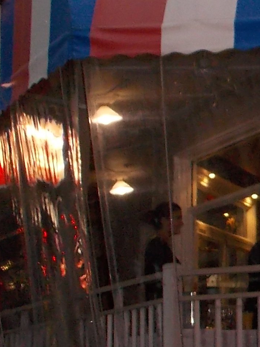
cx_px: 454
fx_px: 1121
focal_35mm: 112
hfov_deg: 12.2
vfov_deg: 17.5
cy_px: 209
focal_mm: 4
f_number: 3.1
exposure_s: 1/30
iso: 200
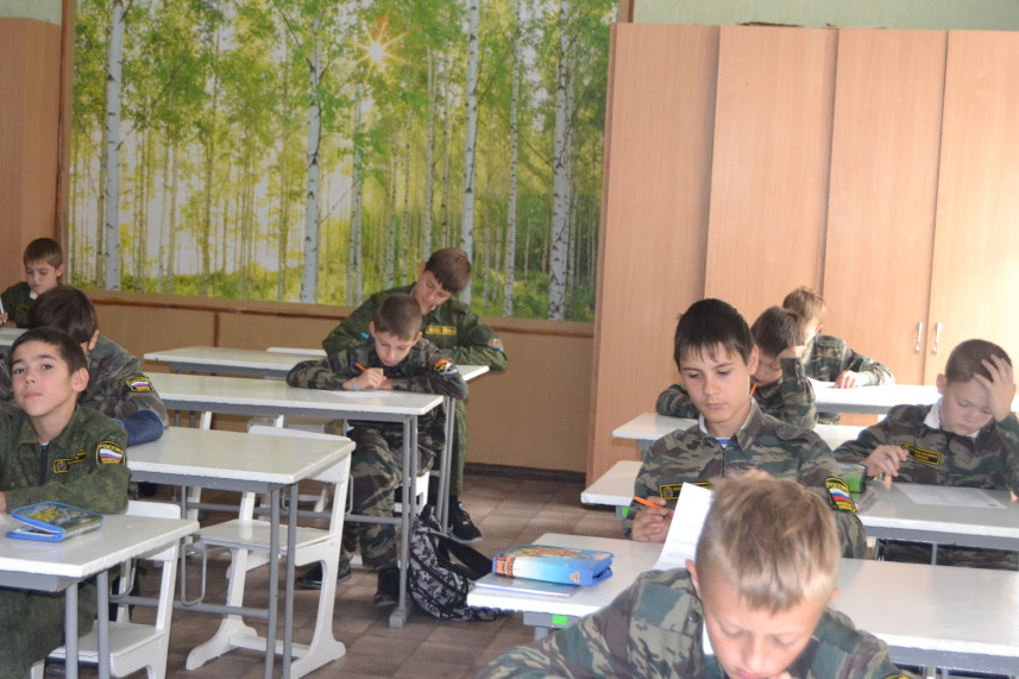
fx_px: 1573
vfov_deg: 24.4
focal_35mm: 56
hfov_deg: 35.8
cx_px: 423
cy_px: 347
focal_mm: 31
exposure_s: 1/60
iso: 2000
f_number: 4.2
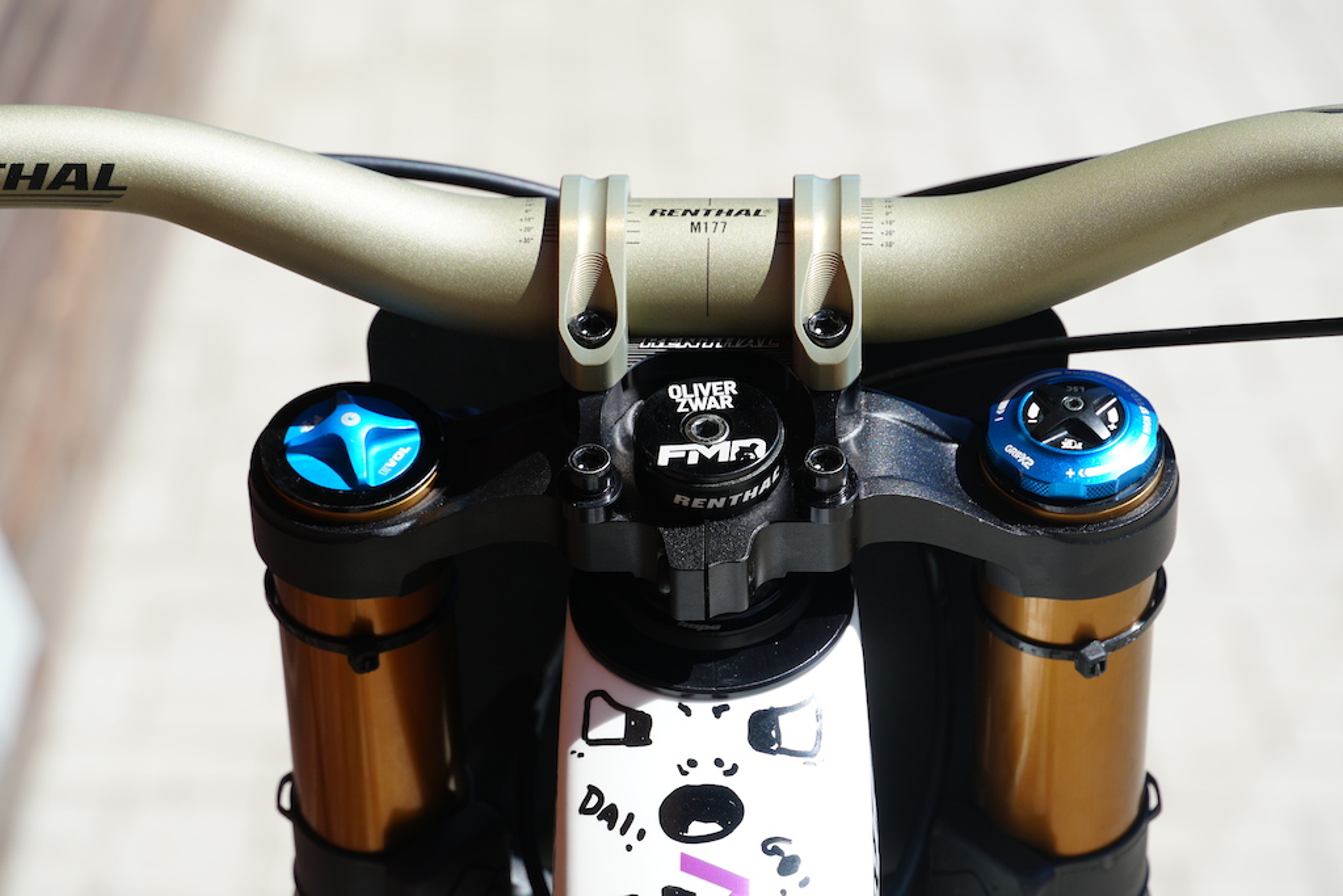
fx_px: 5093
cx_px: 672
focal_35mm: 136
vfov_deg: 10.1
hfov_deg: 15.0
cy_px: 448
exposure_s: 1/200
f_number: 7.1
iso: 100
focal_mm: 91
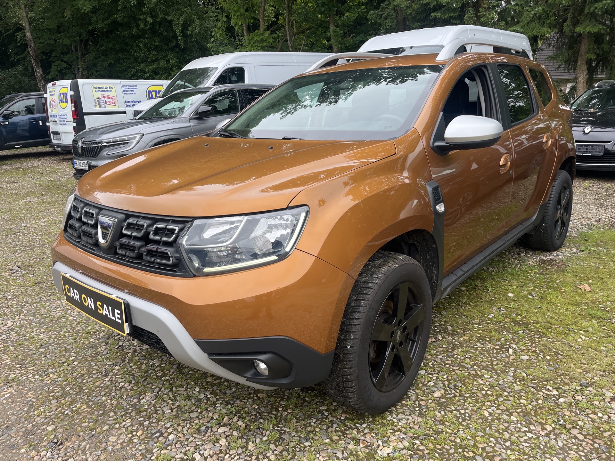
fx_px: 462
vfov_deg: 53.1
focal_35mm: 26
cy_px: 230
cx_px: 308
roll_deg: +4.1
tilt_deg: -16.9
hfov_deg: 67.3
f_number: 1.6
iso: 50
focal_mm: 5.1
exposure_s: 1/951
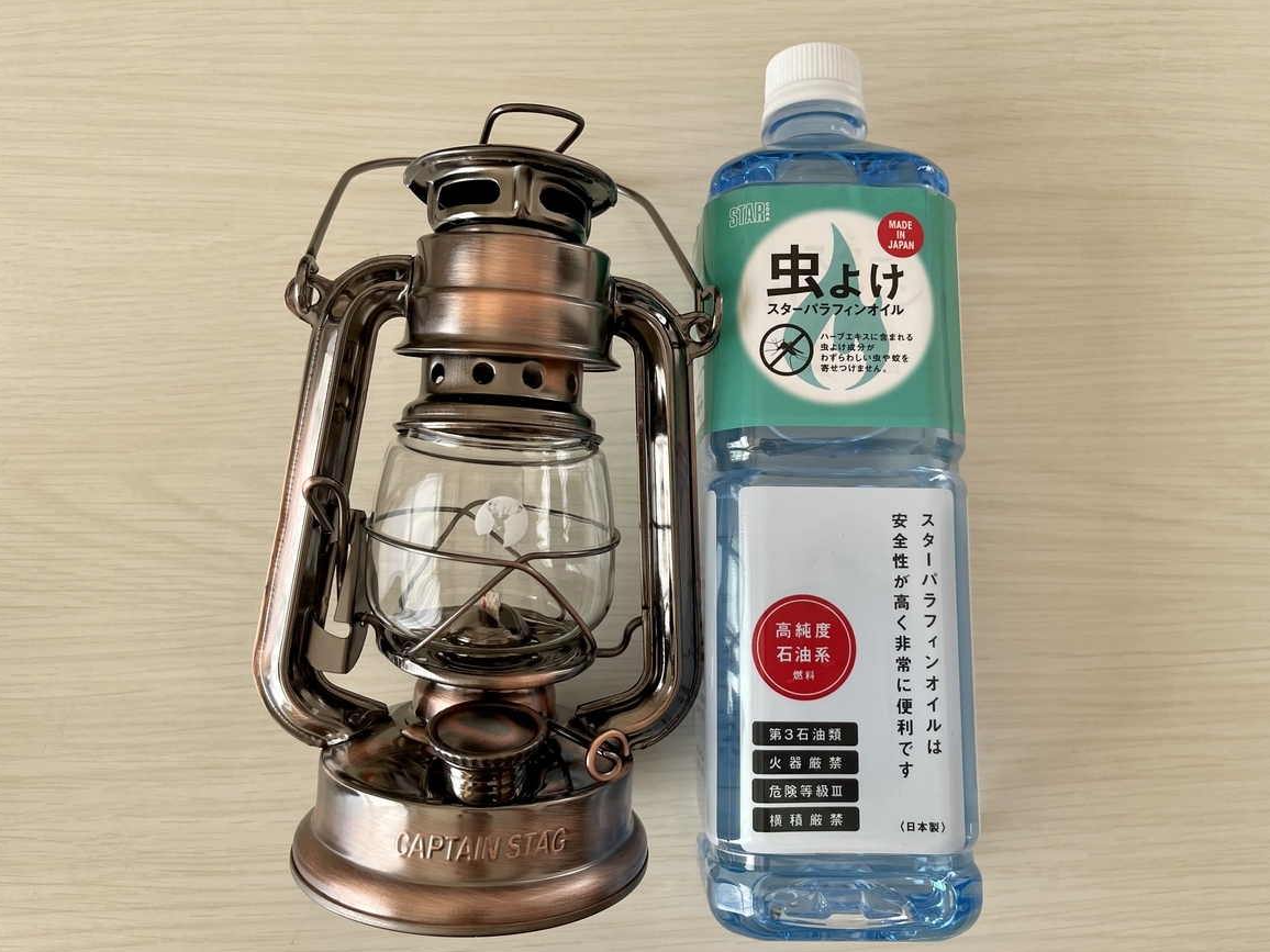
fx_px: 991
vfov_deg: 51.4
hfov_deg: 65.3
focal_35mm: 27
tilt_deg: -82.6
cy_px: 483
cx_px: 653
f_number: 1.6
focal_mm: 5.1
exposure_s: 1/121
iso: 100
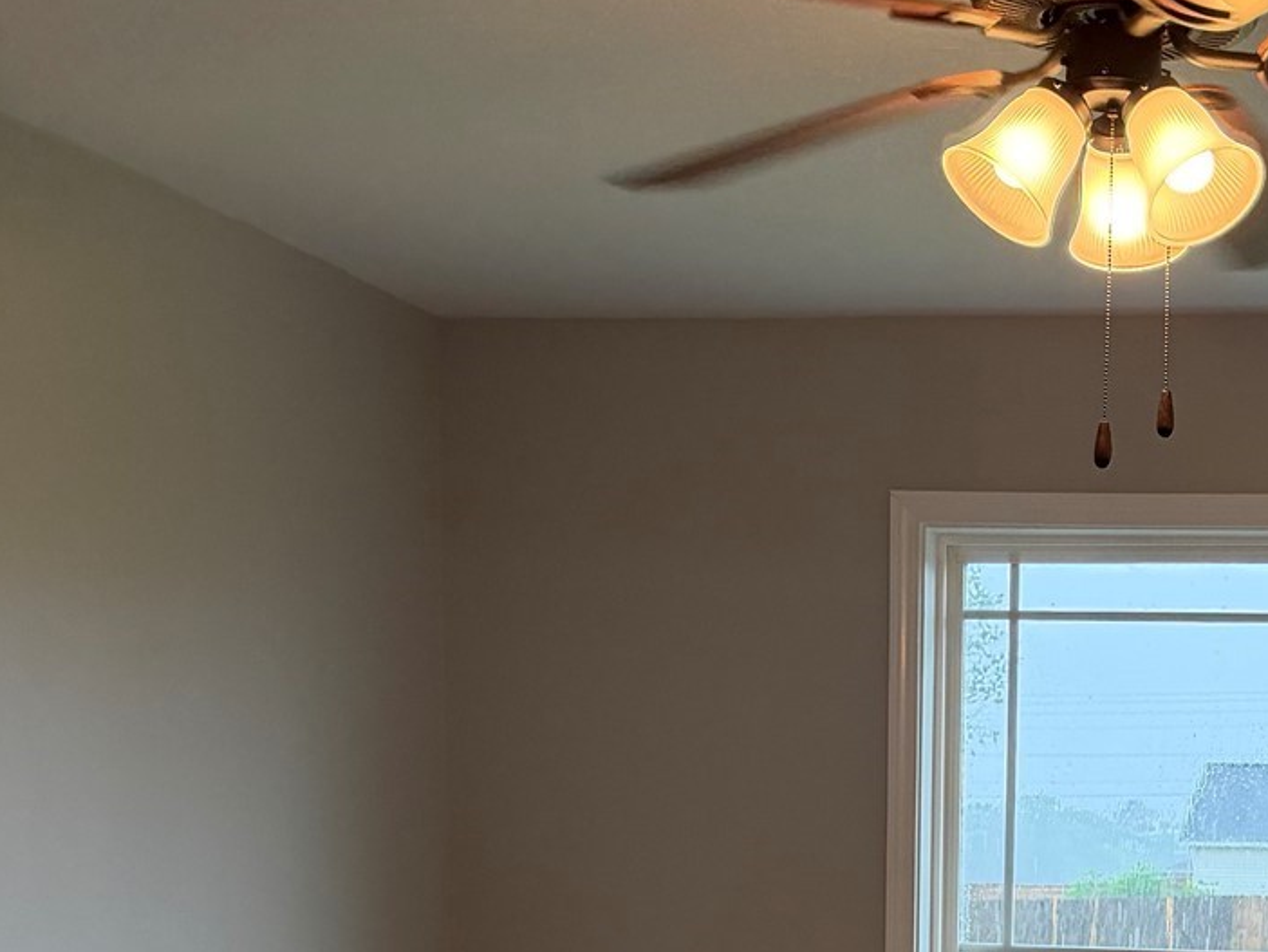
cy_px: 1185
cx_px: 1205
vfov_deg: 19.6
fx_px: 2565
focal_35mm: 70
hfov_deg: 26.6
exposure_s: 1/120
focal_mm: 6.76
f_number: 1.78
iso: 250
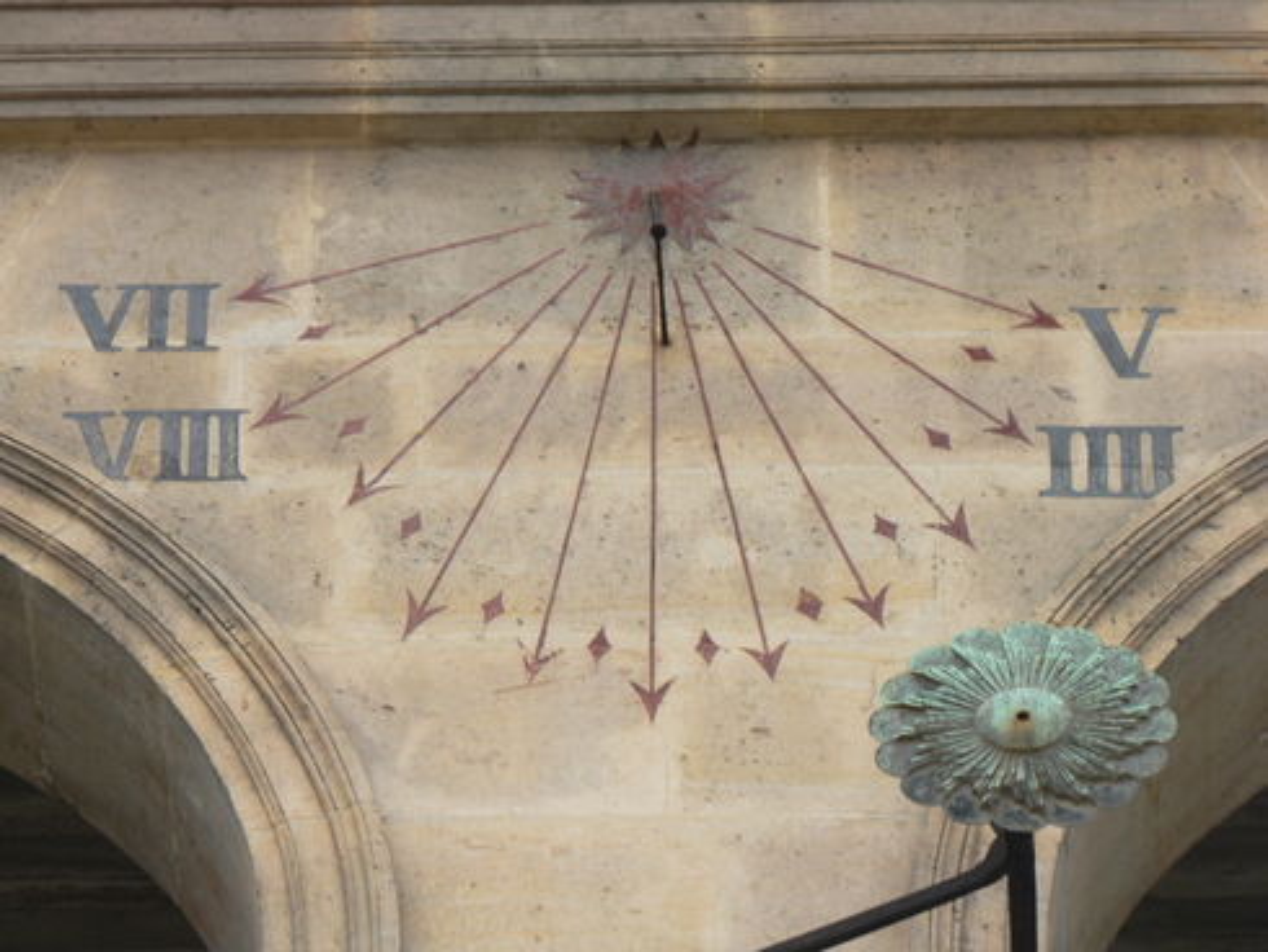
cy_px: 476
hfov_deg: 8.3
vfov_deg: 6.3
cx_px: 634
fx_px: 8686
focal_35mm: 237
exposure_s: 1/80
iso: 64
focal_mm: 40.7
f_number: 4
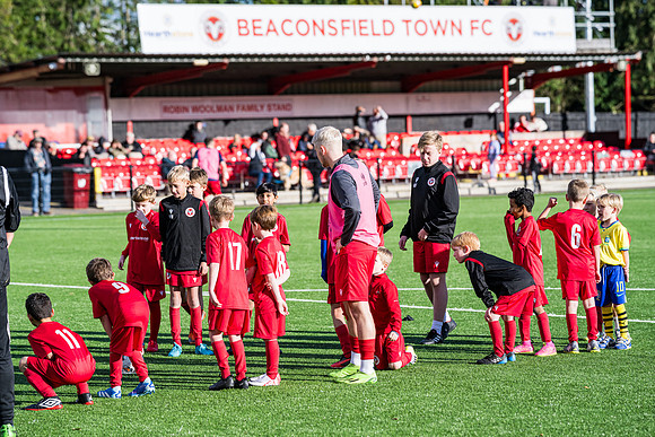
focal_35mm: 139
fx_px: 2532
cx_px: 317
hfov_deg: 14.7
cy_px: 218
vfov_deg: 9.9
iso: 400
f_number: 4
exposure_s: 1/3200
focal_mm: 135
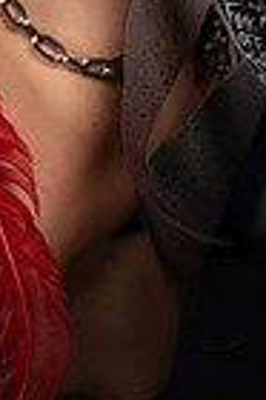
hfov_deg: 2.1
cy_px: -234
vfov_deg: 3.2
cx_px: -100
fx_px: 7144
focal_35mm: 643
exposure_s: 1/320
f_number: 2.8
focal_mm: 200
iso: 1250
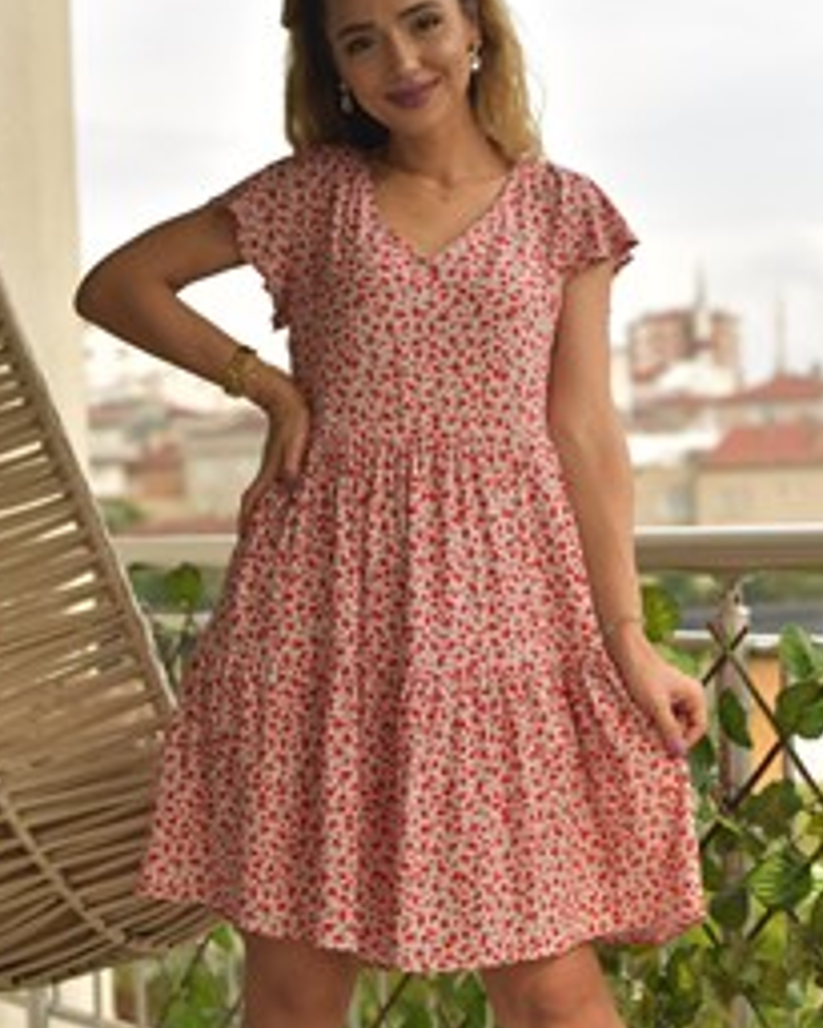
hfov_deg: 18.1
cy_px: 655
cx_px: 434
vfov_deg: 22.4
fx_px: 2586
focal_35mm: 85
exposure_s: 1/8000
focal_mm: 50
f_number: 3.5
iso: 1600
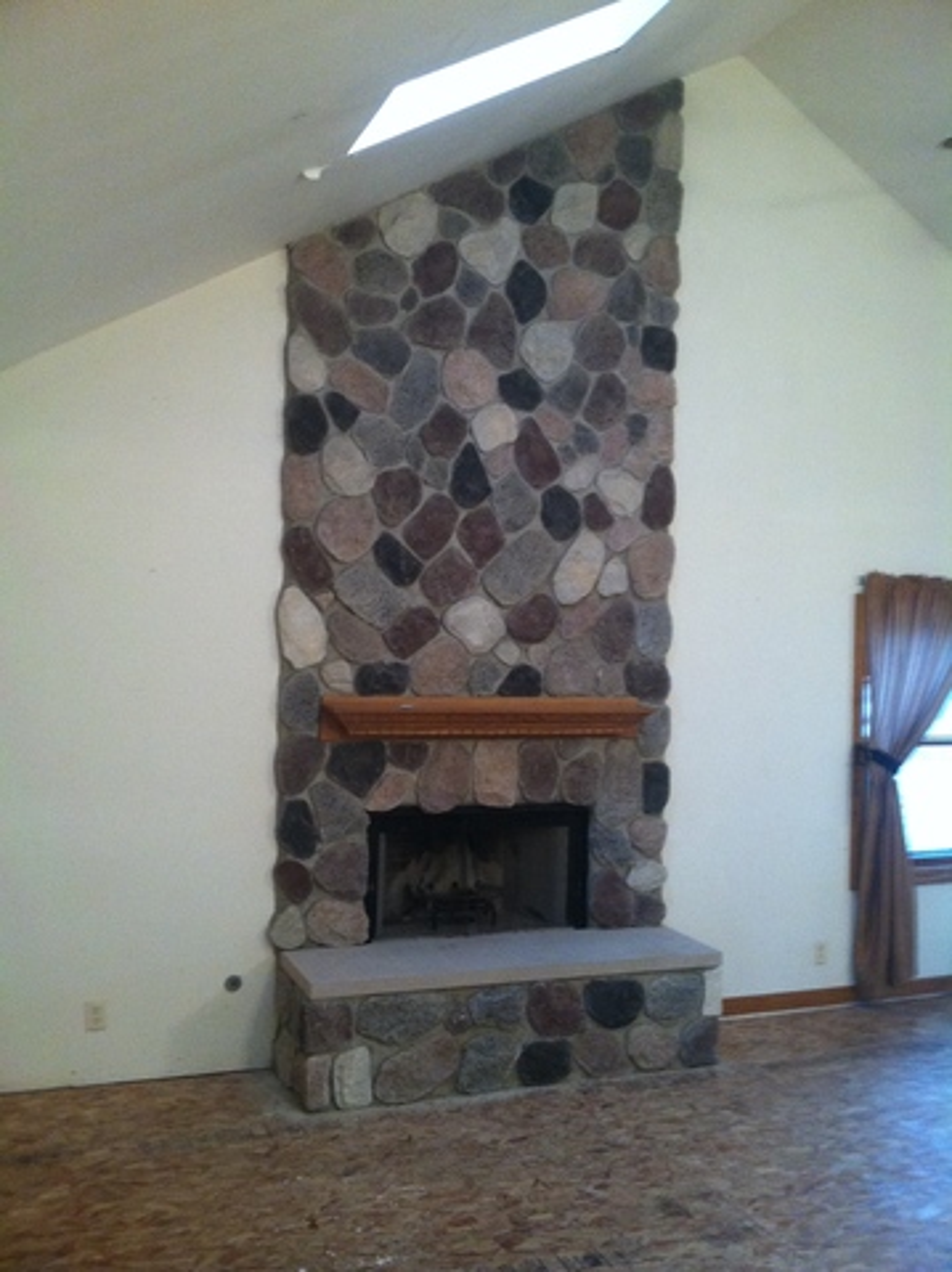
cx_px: 476
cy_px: 636
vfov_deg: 52.7
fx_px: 1286
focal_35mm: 35
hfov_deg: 40.6
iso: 250
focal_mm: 3.85
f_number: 2.8
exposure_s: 1/15
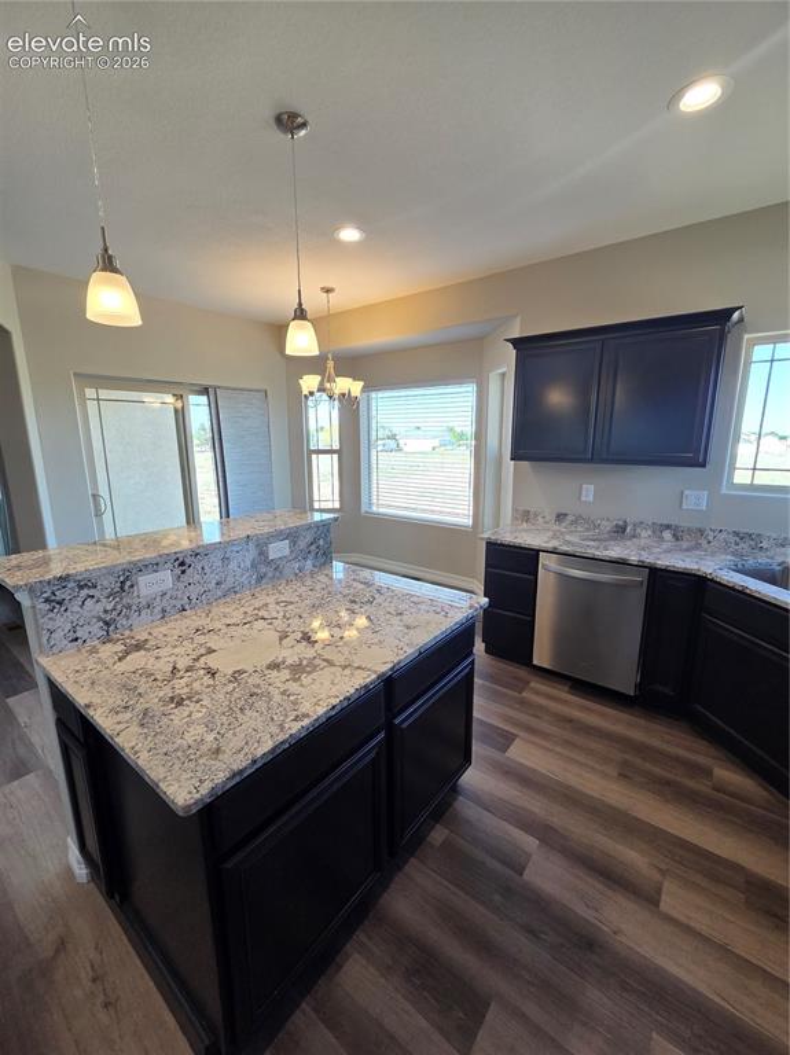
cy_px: 528
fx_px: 396
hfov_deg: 89.9
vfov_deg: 106.2
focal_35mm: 13
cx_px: 395
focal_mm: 2.2
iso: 100
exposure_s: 1/120
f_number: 2.2
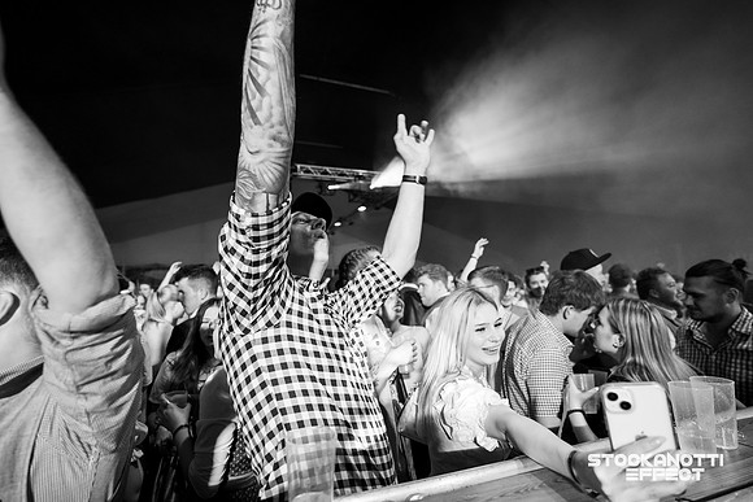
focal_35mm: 18
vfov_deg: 67.4
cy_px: 251
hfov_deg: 90.0
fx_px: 377
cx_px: 376
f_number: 2.8
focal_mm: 18
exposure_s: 1/160
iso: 1000
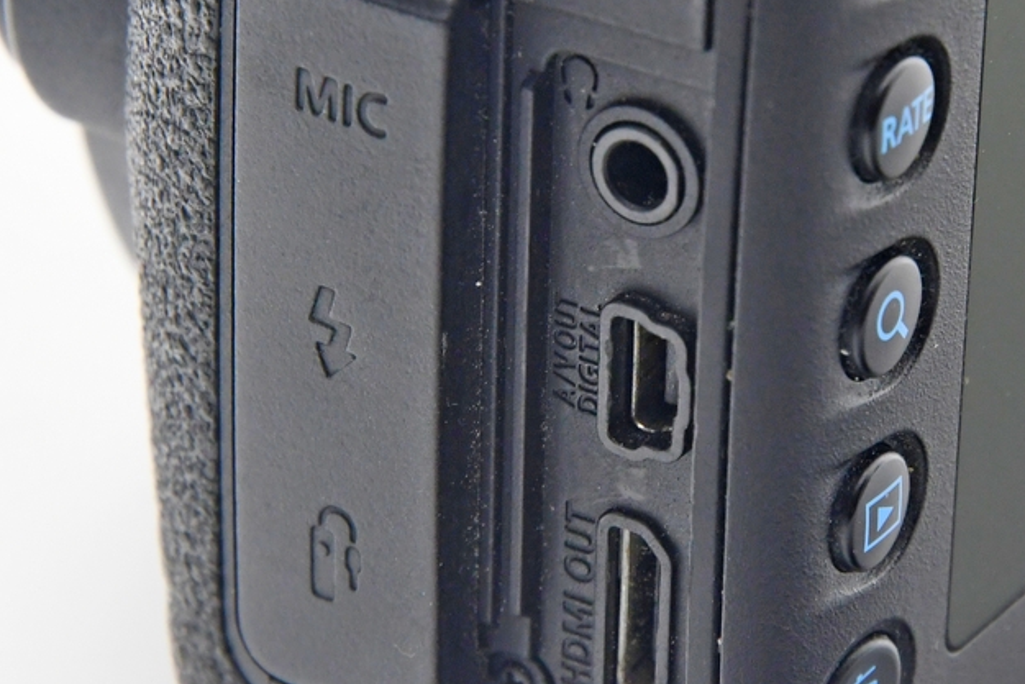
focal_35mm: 252
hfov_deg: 8.2
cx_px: 623
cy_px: 220
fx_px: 7176
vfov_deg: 5.5
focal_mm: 70
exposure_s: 1/125
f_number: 8
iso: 1250
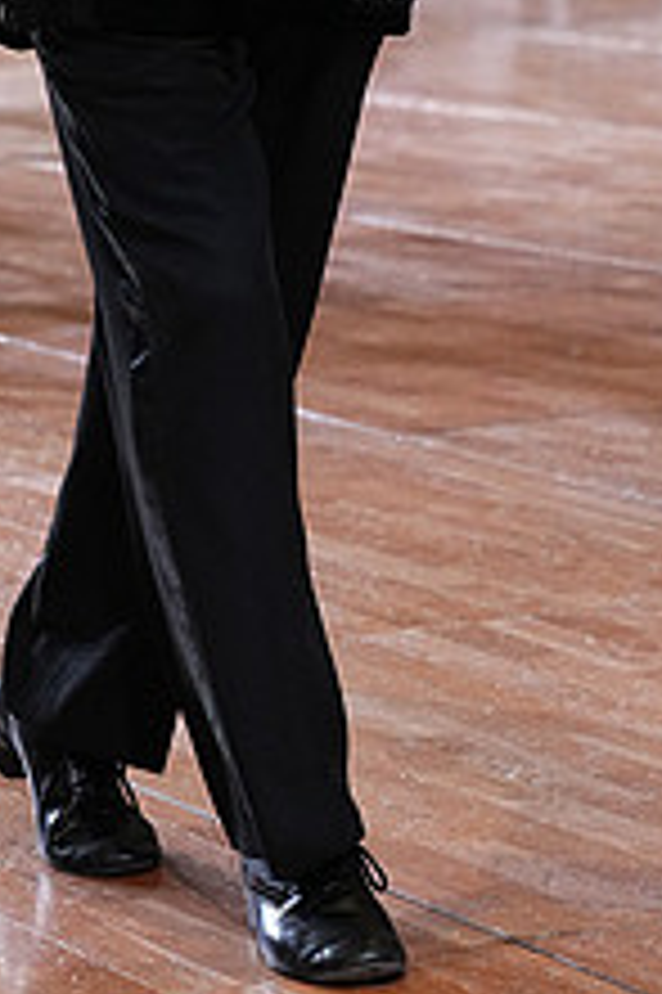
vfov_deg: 11.0
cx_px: 79
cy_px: -247
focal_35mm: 184
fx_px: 5083
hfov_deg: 7.4
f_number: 4
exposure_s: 1/500
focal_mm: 70
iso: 3200
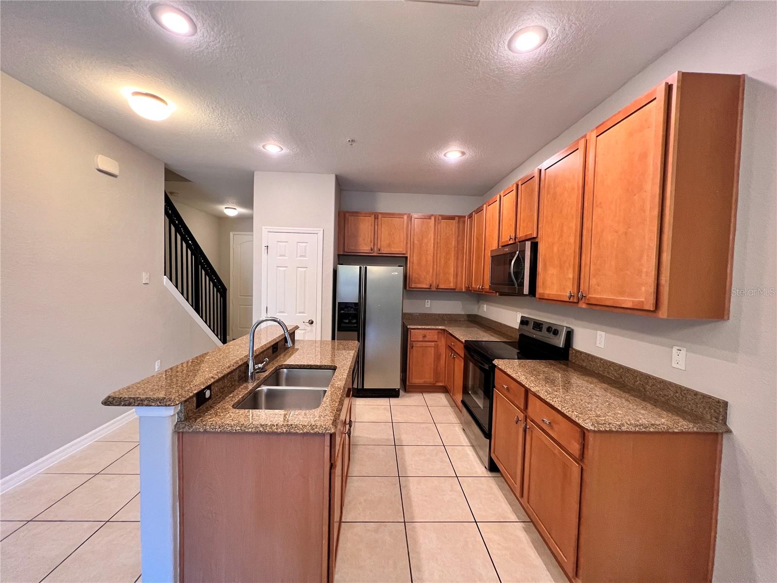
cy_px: 292
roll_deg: -1.7
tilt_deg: -1.3
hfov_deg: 106.2
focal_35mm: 13
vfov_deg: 89.9
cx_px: 388
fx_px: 292
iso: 250
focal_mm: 1.57
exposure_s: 1/60
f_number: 1.8
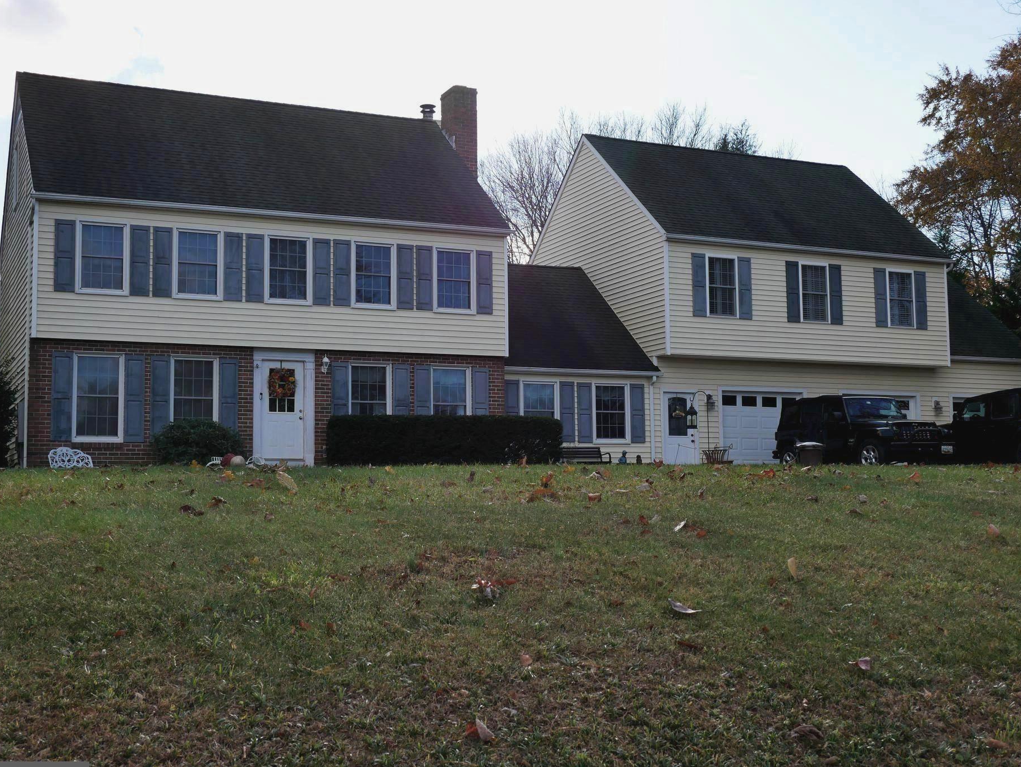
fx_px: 1328
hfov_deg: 42.1
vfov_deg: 32.2
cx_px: 523
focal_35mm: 45
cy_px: 376
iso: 200
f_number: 7.1
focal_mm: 20
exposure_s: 1/320
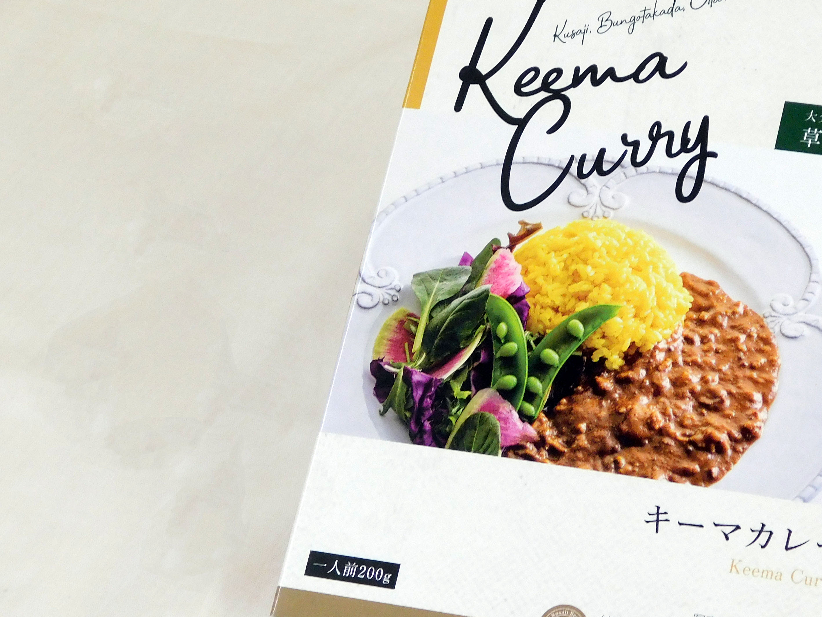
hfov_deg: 15.1
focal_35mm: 130
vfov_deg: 11.4
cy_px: 319
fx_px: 3087
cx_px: 656
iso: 200
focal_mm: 14.2
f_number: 4.4
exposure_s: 1/30
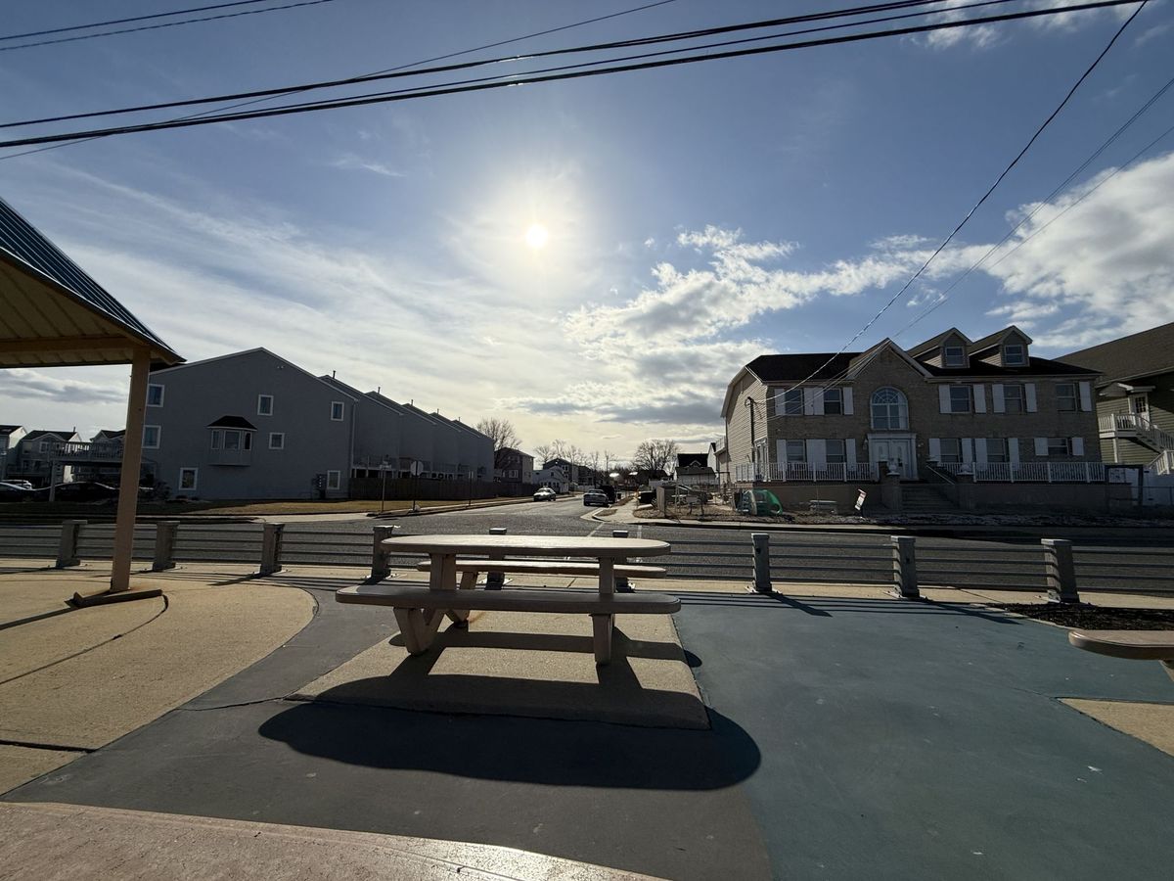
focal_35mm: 14
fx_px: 475
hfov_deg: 102.1
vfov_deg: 85.7
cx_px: 587
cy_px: 440
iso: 40
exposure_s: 1/10101
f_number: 2.2
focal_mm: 2.22
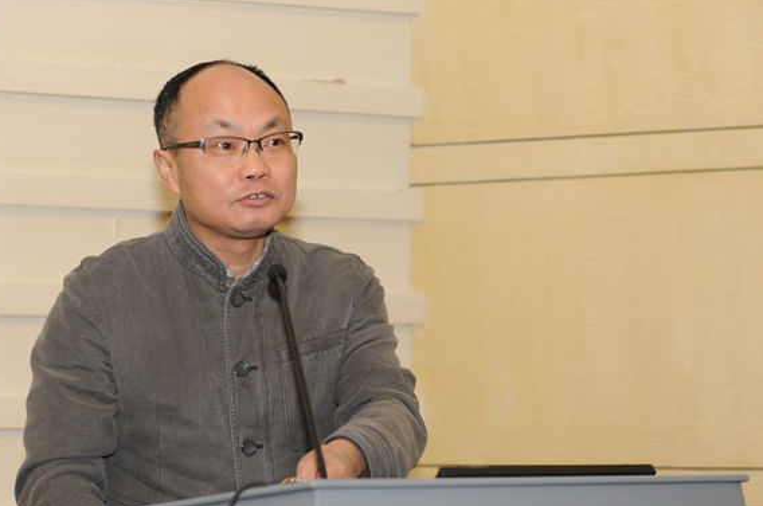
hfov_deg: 27.4
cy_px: 264
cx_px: 365
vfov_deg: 18.4
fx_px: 1566
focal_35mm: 74
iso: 800
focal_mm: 70
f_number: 4
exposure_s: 1/160
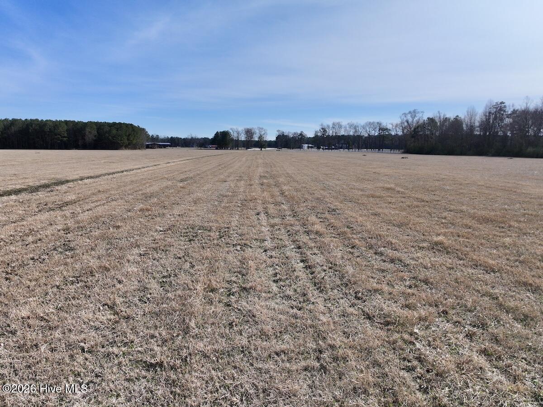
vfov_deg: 56.8
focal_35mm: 24
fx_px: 376
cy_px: 204
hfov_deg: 71.6
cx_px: 272
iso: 210
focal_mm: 12.29
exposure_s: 1/320
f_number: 2.8
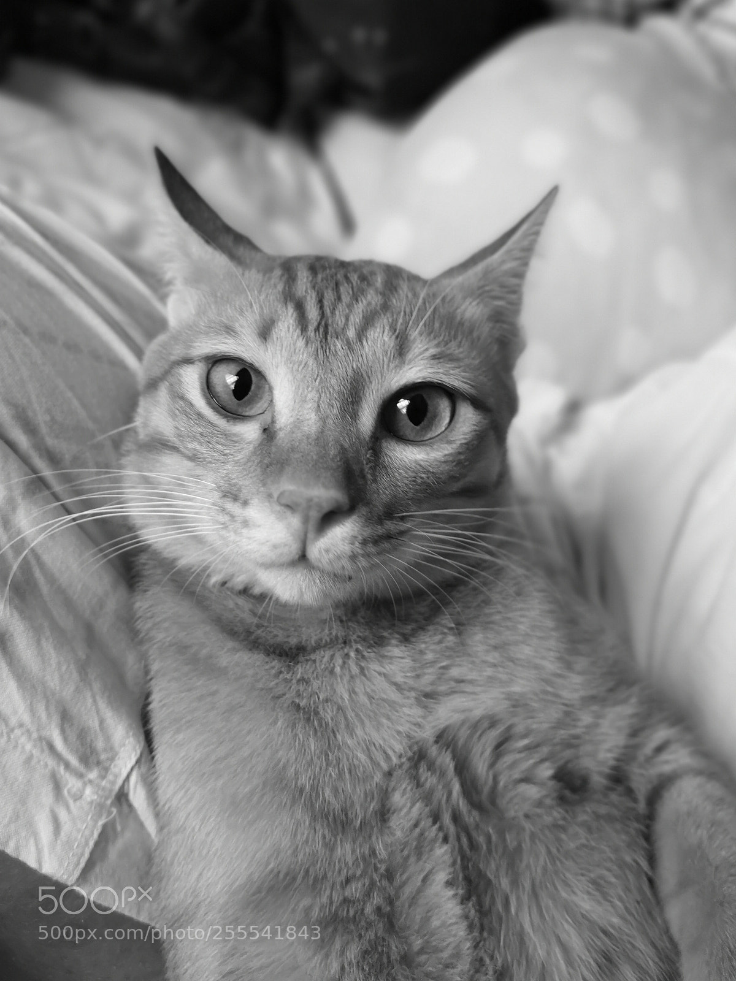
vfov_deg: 65.3
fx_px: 765
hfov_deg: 51.4
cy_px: 490
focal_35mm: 27
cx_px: 368
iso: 200
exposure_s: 1/33.3
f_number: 4
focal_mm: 3.95
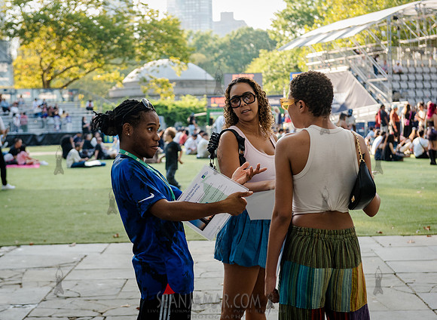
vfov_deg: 20.7
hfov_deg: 28.1
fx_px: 874
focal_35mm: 70
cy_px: 166
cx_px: 189
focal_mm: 62
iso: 1000
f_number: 4
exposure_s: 1/640
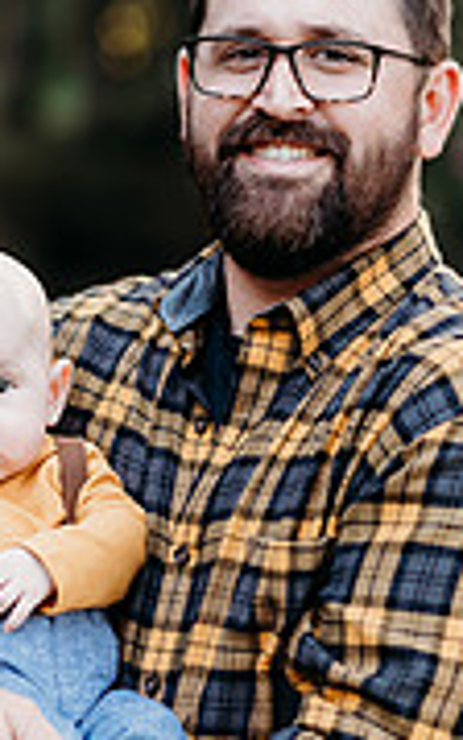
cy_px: 599
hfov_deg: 6.0
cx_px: 186
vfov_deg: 9.6
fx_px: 4398
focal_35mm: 218
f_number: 2.2
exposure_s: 1/200
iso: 200
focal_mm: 85
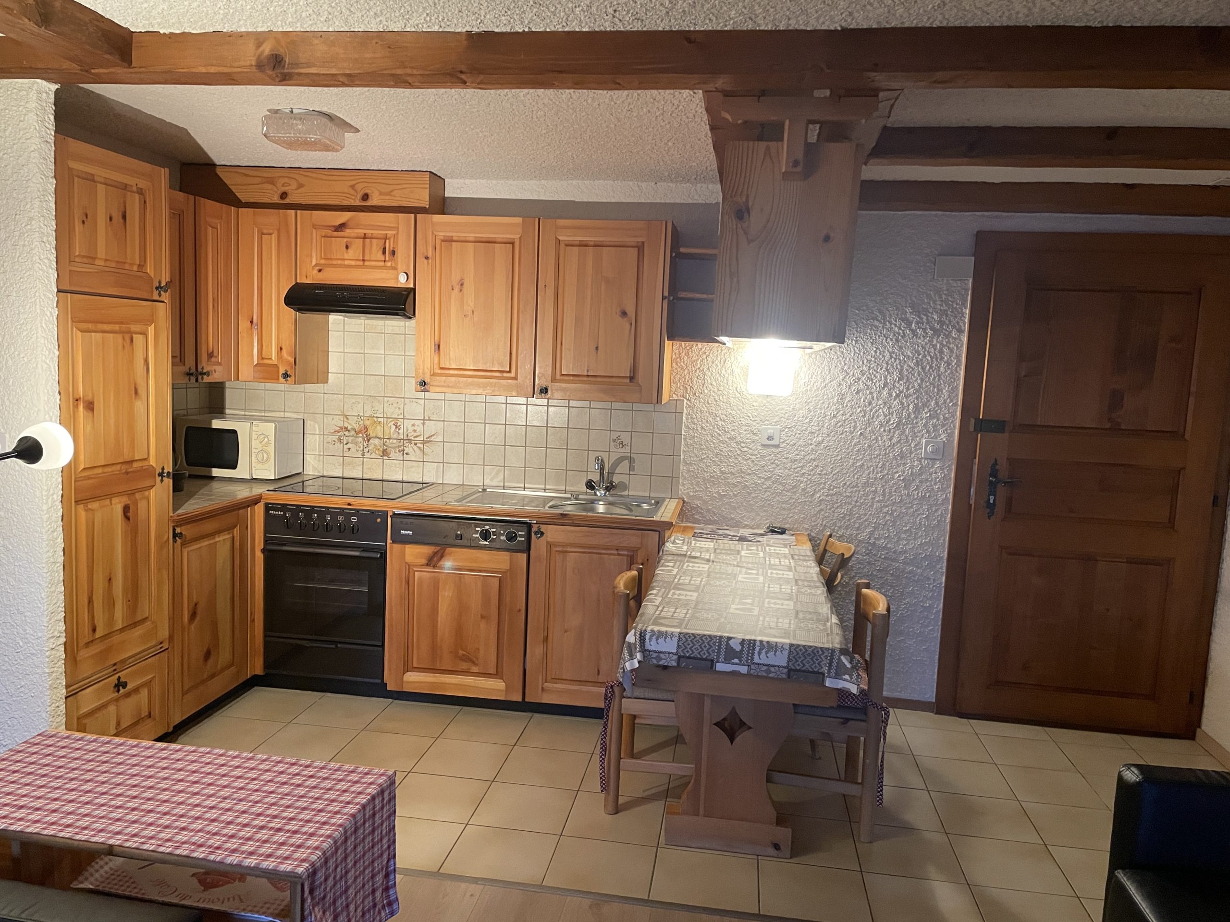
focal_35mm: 26
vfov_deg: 53.1
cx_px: 615
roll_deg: -1.9
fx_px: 924
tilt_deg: -6.5
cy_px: 461
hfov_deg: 67.3
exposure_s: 1/50
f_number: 1.6
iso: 400
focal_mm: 4.2
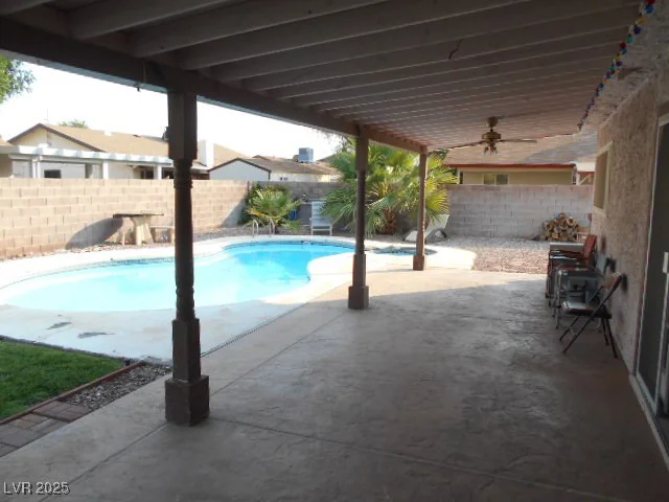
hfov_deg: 67.3
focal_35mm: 26
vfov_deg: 53.1
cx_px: 334
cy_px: 251
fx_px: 502
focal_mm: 4.6
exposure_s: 1/250
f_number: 3.2
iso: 80
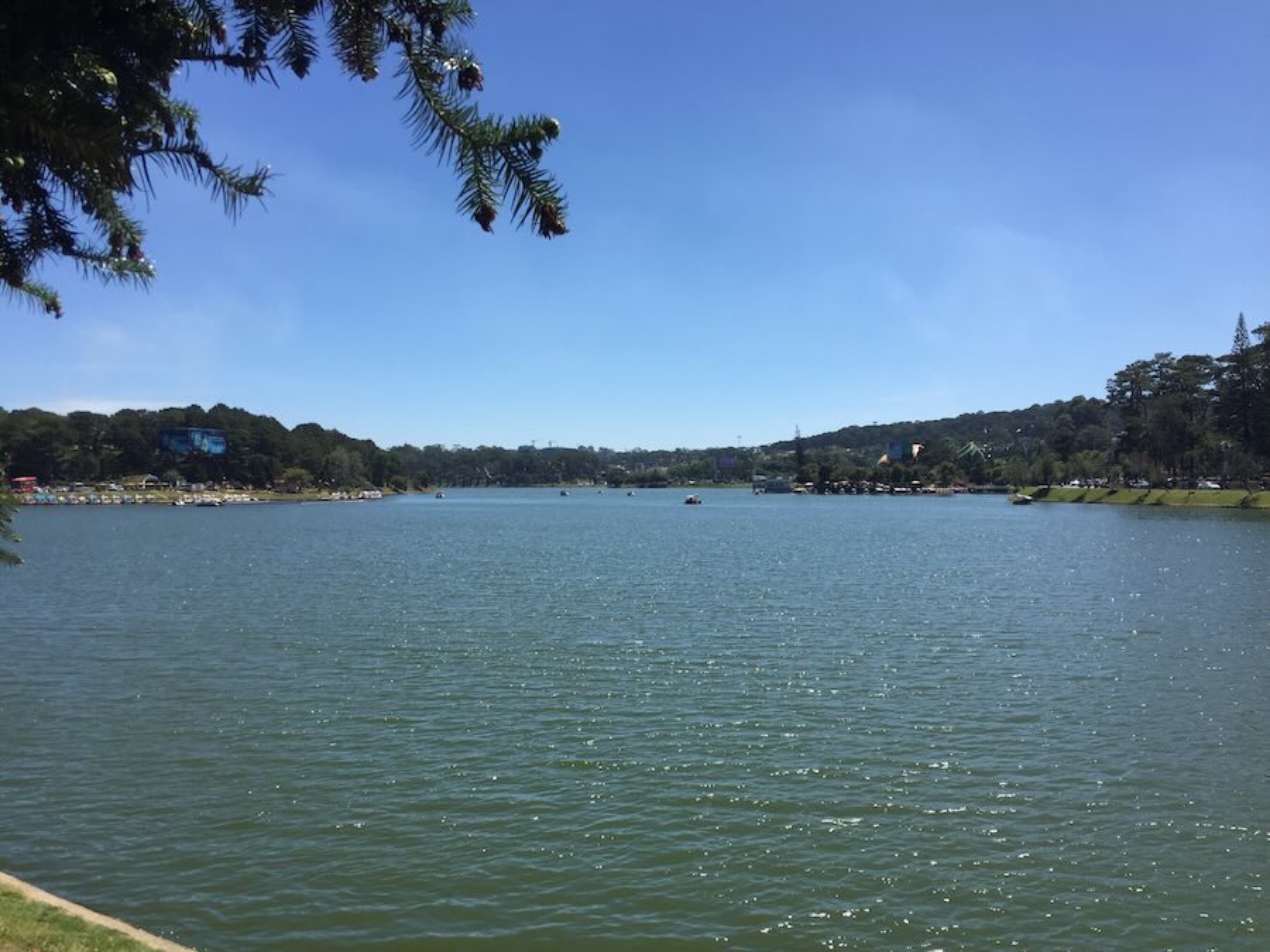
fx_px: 1064
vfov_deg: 48.2
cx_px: 635
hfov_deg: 61.7
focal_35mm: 29
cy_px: 476
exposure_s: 1/2326
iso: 32
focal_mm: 4.15
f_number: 2.2
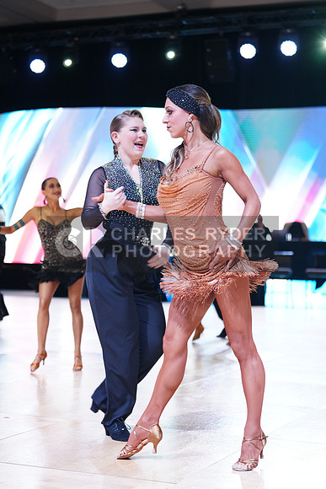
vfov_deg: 28.8
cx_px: 163
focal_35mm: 70
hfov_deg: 19.5
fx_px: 950
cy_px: 244
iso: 1250
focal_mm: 70
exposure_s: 1/400
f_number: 2.8
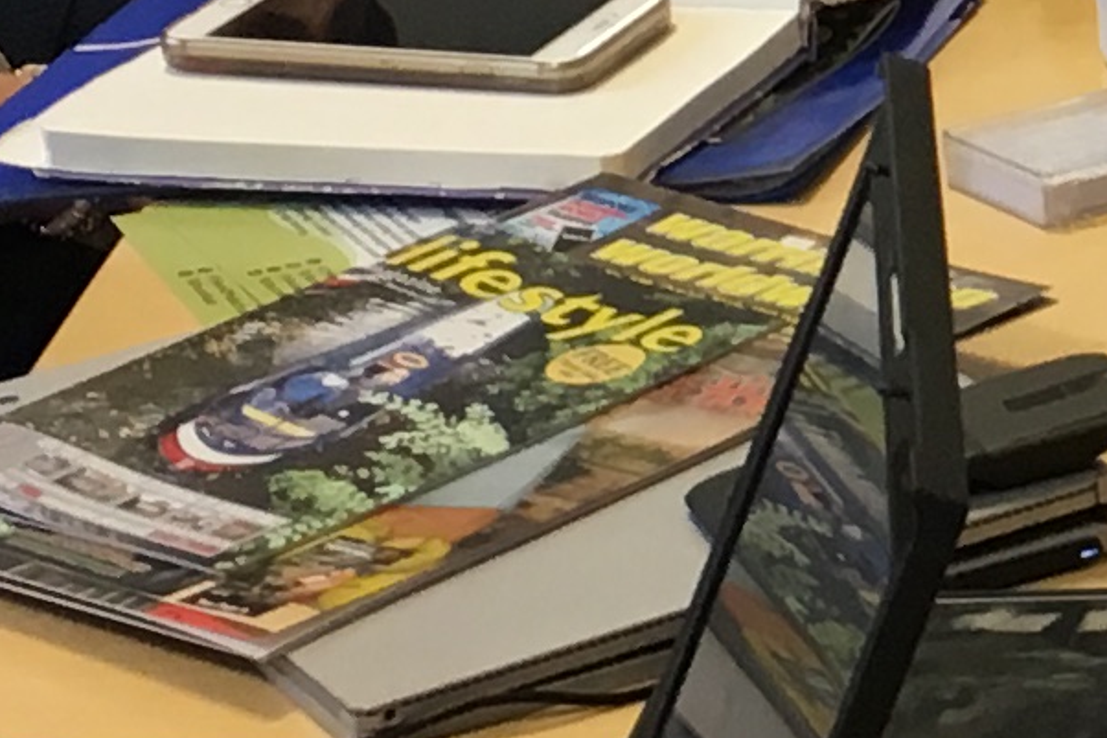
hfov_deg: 9.6
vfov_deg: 6.7
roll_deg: +1.2
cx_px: 2159
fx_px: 6209
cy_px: -169
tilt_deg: -16.6
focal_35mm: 202
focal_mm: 4.15
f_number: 2.2
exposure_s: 1/33
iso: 32
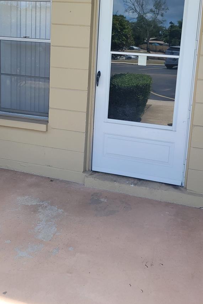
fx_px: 322
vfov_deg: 49.5
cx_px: 109
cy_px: 94
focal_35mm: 38
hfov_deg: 35.0
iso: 40
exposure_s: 1/626
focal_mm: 5.4
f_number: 1.8
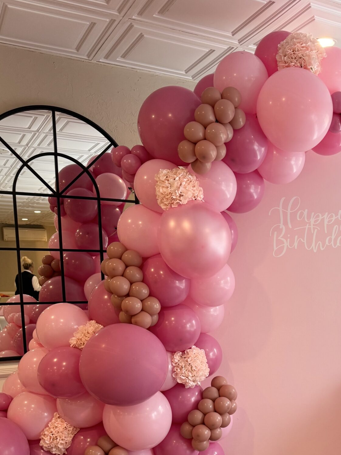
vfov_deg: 43.8
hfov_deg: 34.1
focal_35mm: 41
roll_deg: -0.4
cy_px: 359
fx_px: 539
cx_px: 272
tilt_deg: -7.0
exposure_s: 1/120
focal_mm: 6.76
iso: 160
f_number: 1.78
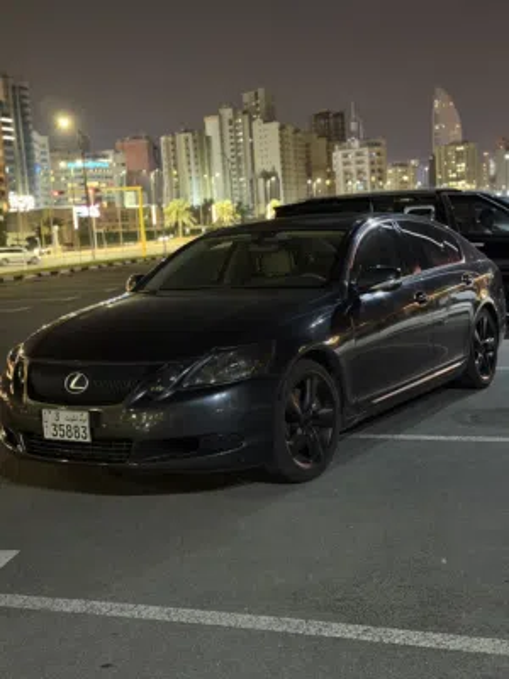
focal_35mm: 48
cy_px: 340
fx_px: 941
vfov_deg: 39.7
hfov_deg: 30.3
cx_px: 254
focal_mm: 6.76
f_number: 1.78
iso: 2000
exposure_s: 1/17
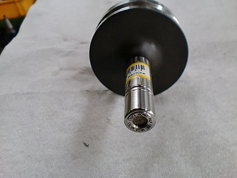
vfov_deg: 40.7
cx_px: 118
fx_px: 240
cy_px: 89
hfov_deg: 52.6
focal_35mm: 35
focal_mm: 6.3
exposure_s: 1/60
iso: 200
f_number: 3.1
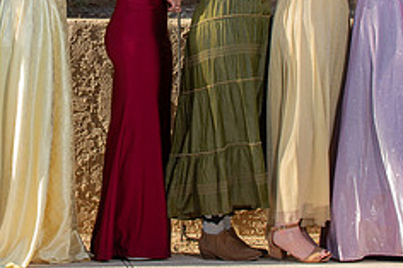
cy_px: -71
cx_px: 116
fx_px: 2495
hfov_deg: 9.2
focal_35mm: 223
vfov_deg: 6.1
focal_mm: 82
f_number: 6.3
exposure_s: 1/200
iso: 100
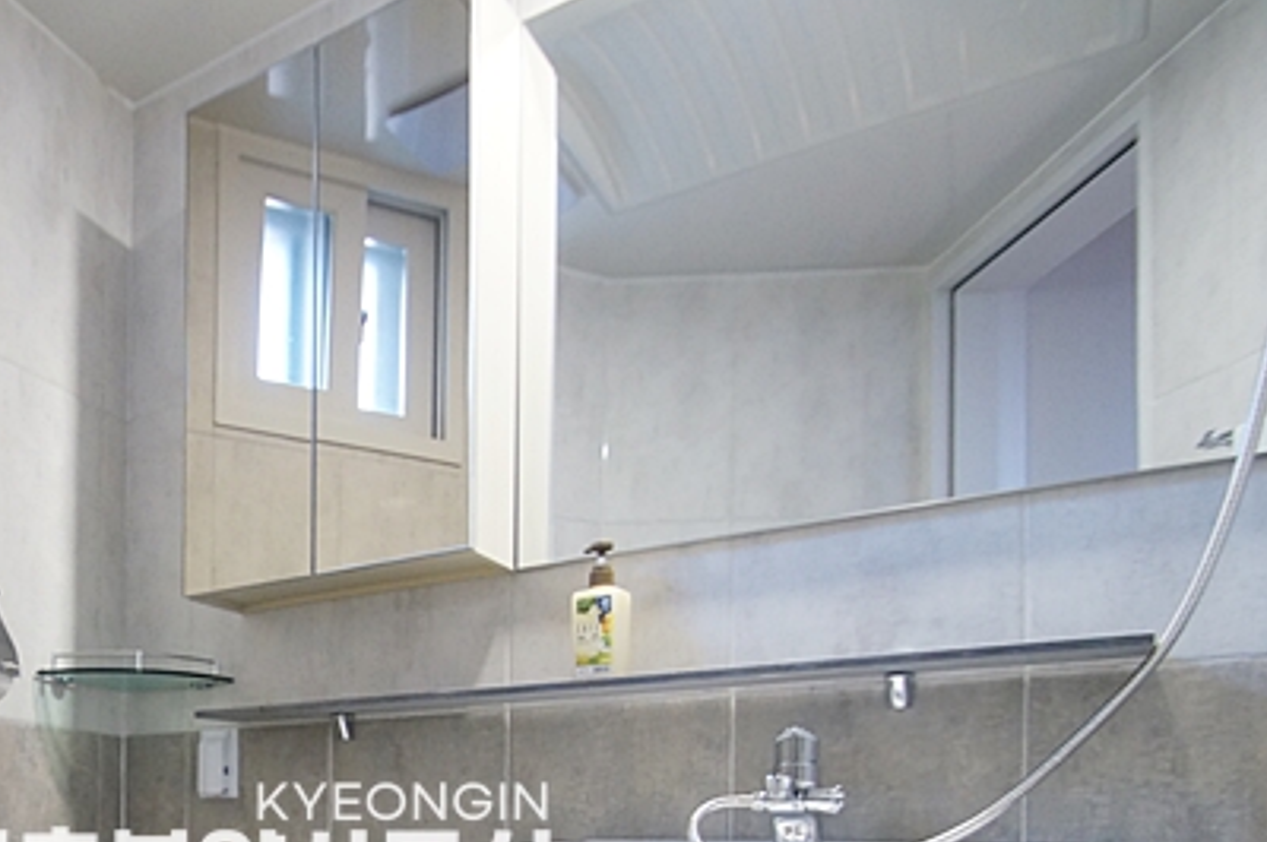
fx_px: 1160
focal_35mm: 33
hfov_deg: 51.5
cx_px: 158
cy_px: 823
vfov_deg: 36.3
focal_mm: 11
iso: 800
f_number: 3.5
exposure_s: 1/40
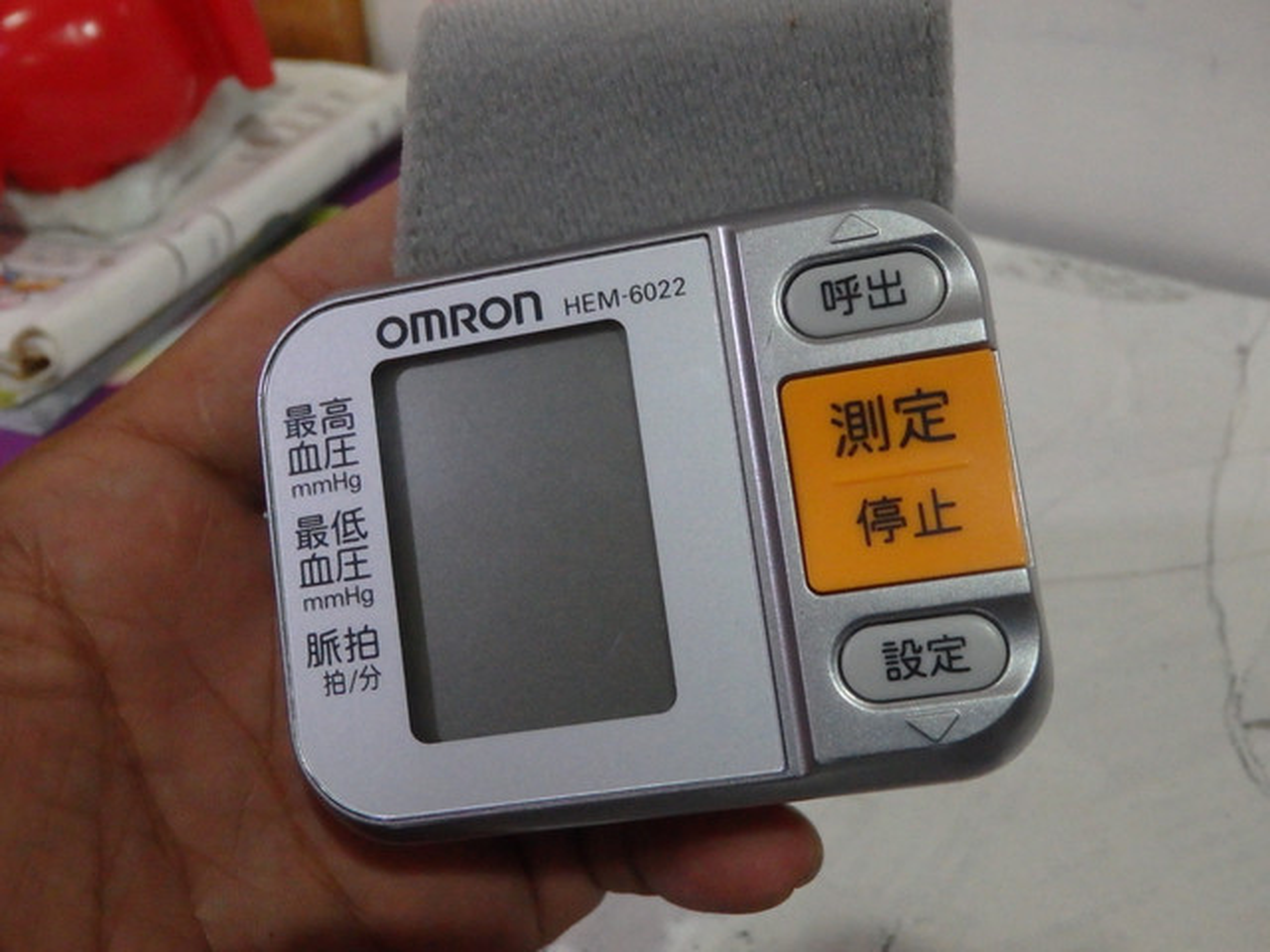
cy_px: 476
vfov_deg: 38.7
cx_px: 635
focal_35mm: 37
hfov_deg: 50.1
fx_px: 1357
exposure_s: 1/25
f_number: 4.7
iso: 1600
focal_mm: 6.6
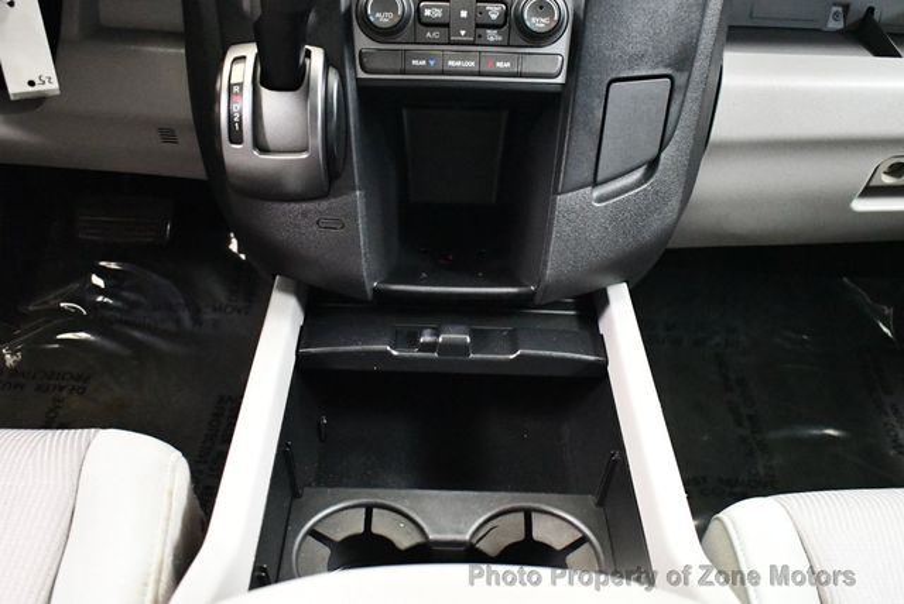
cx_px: 452
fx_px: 905
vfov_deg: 36.9
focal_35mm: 36
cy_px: 302
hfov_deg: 53.1
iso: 10000
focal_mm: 18
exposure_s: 1/60
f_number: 3.5
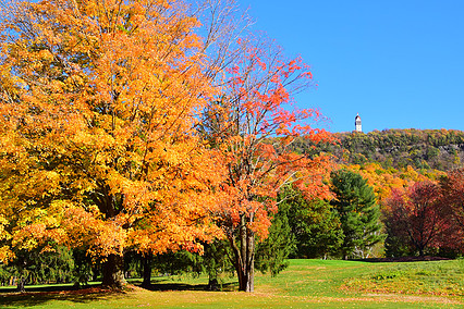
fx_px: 632
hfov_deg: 40.1
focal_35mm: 49
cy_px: 131
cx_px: 182
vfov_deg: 27.5
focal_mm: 24
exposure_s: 1/1000
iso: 100
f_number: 5.6
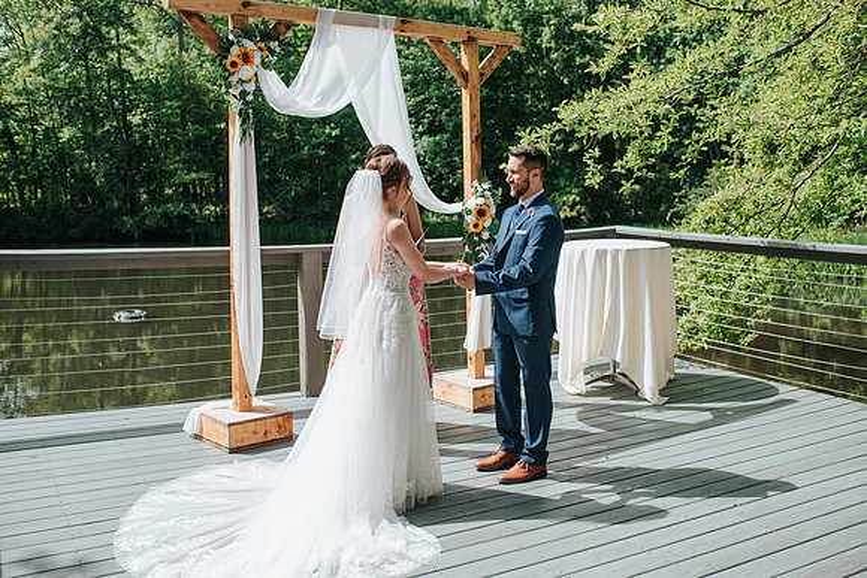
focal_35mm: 35
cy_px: 289
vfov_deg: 37.4
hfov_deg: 53.9
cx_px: 434
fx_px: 853
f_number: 3.5
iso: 100
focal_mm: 35
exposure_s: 1/1250
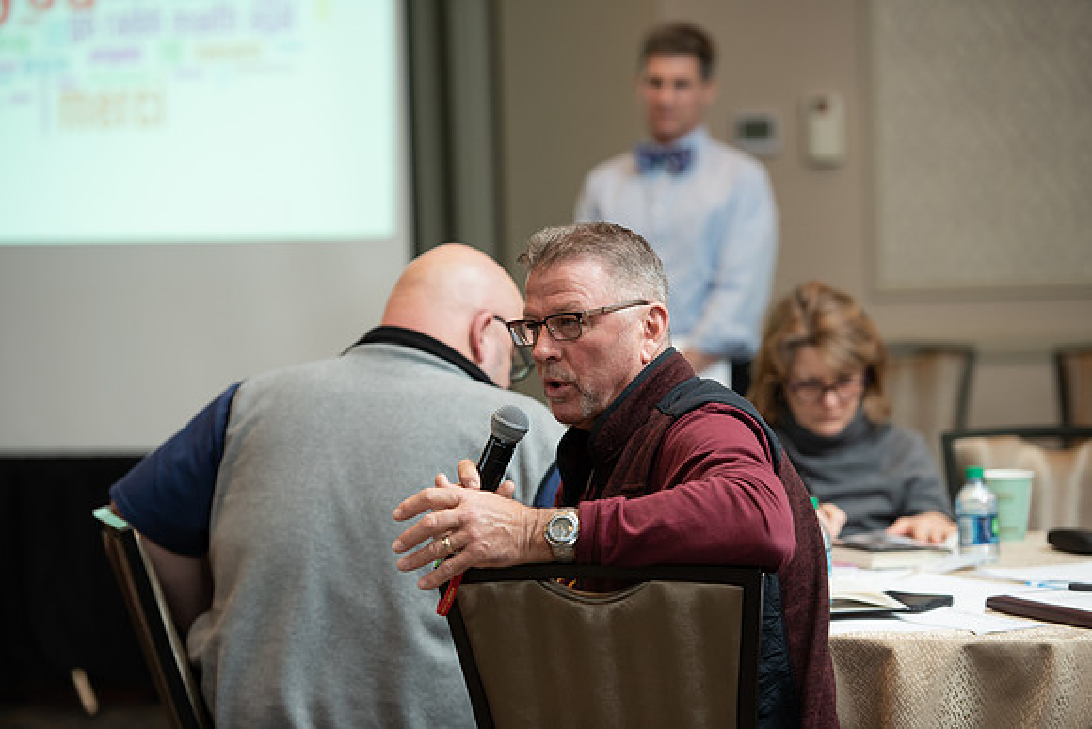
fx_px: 3944
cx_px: 546
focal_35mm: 130
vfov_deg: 10.6
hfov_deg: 15.8
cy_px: 364
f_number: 3.2
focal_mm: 130
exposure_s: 1/160
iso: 800
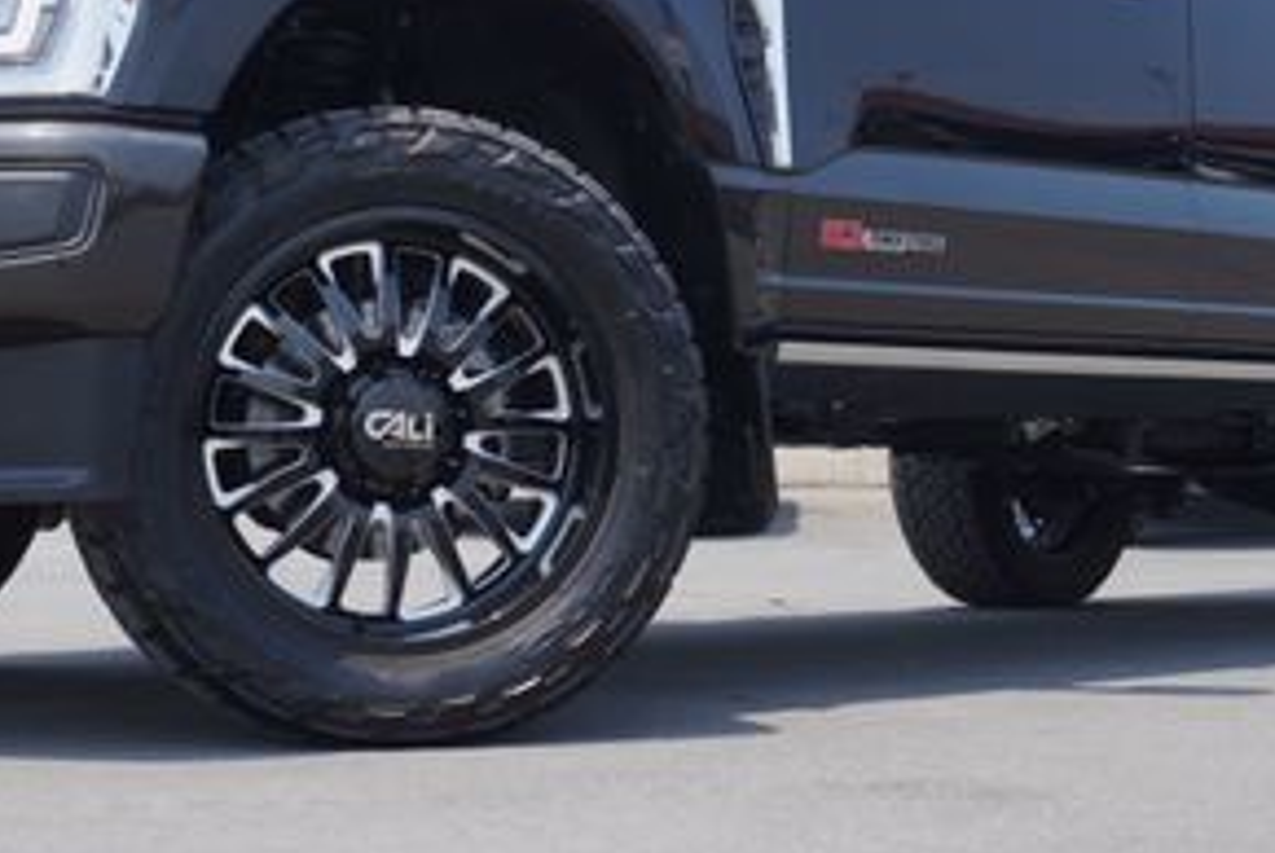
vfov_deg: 17.5
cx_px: 545
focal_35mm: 76
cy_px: -18
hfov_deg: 26.6
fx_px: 2698
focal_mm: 23
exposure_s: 1/200
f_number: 7.1
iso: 100
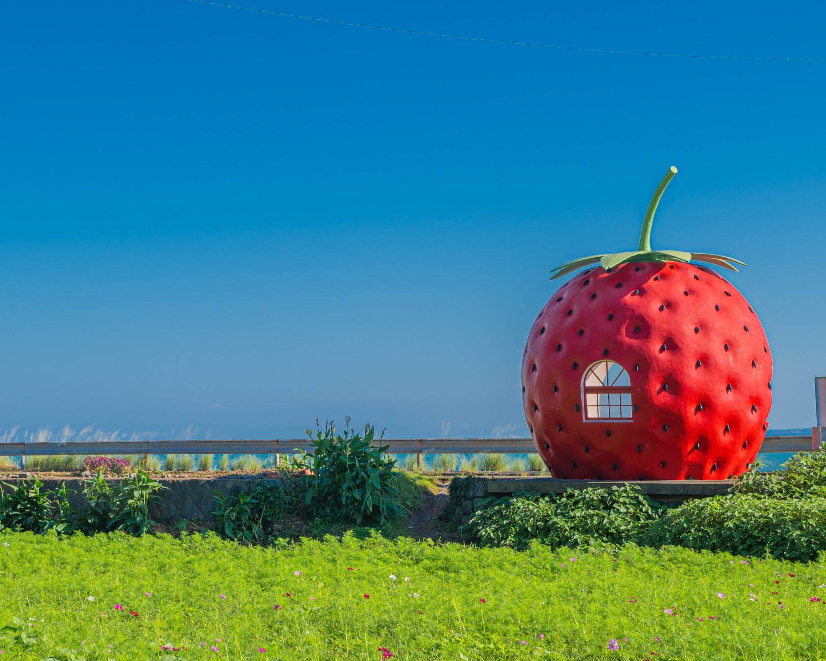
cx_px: 276
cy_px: 333
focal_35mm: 84
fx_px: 2053
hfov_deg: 22.7
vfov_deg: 18.3
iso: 100
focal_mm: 58
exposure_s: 1/200
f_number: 7.1
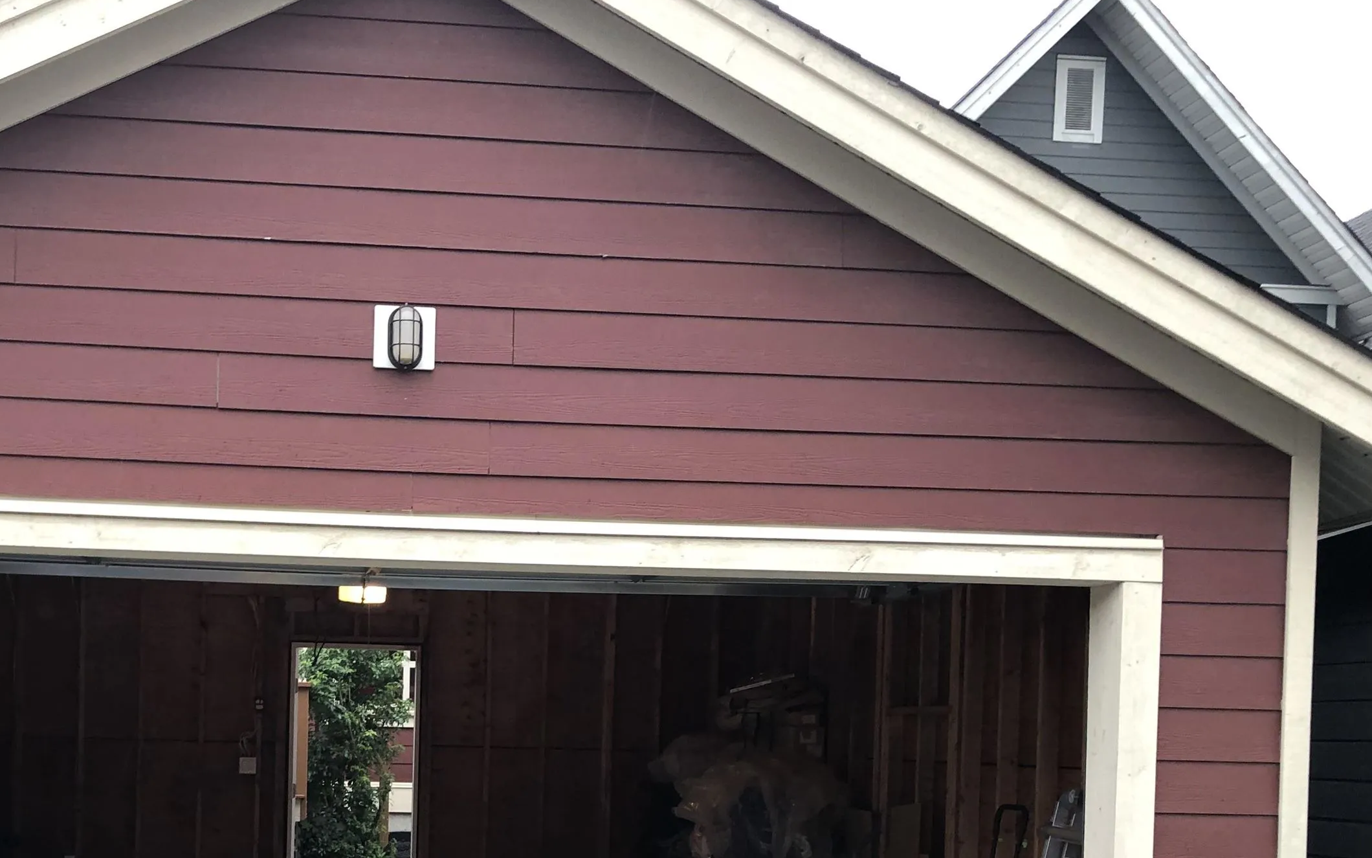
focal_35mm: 43
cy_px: 734
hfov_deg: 45.4
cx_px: 445
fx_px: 1608
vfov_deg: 28.9
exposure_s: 1/24
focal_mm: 3.99
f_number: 1.8
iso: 40
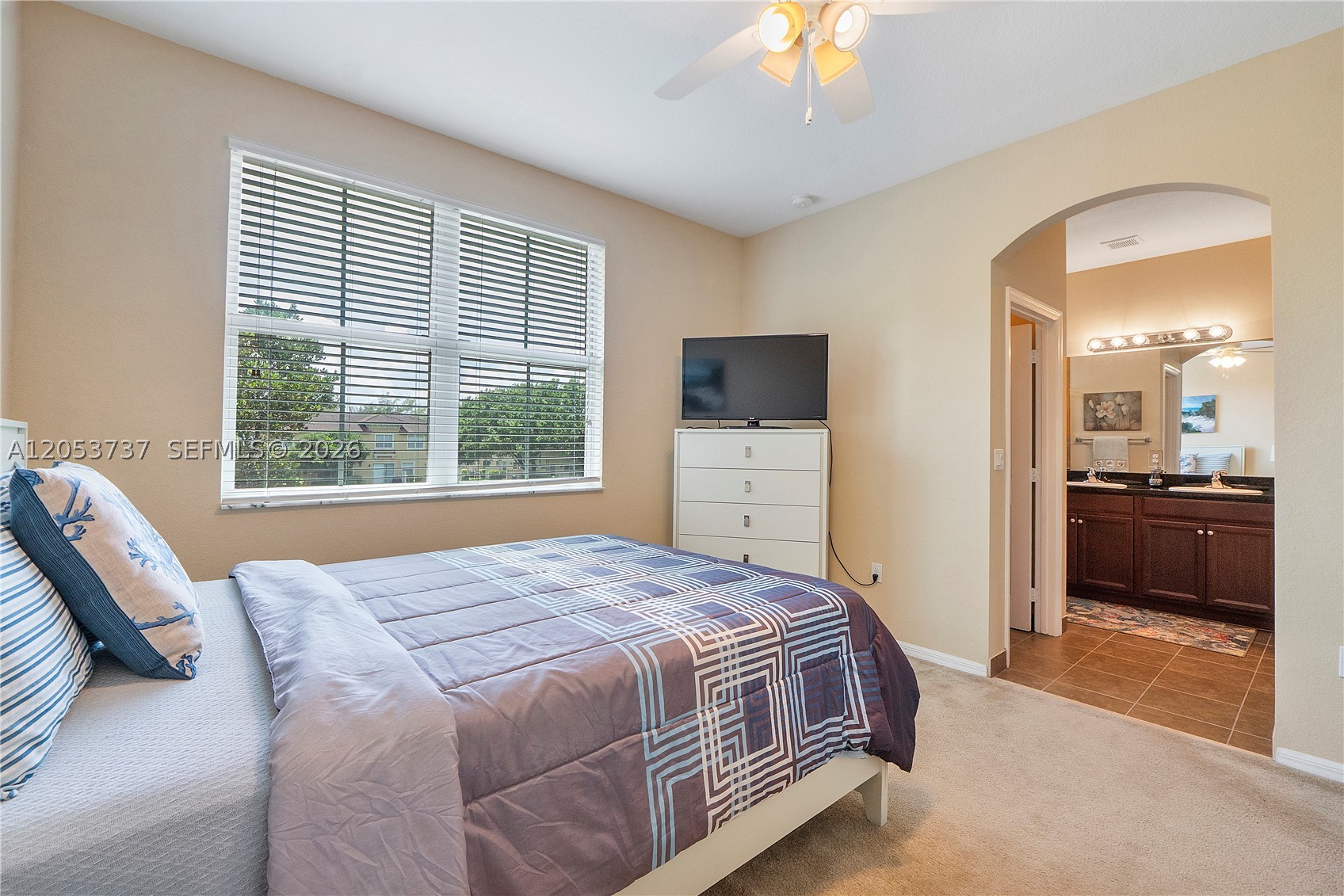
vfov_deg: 77.3
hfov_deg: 100.4
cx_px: 672
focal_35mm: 15
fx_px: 560
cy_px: 448
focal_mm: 10
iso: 800
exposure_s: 1/80
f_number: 8
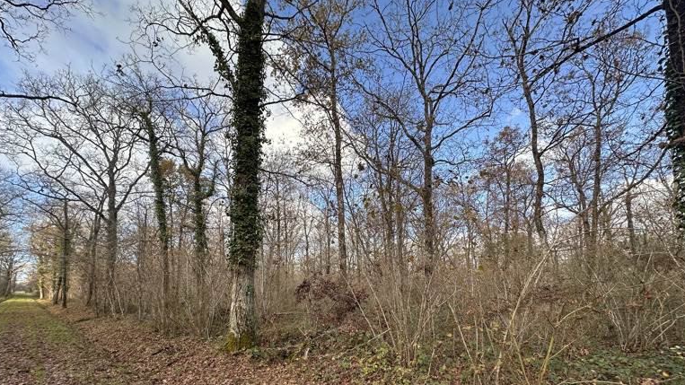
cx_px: 338
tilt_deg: +4.1
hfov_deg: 99.4
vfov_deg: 64.7
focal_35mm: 16
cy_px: 267
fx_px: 291
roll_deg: +0.0
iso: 40
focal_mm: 2.22
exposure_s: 1/379
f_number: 2.2
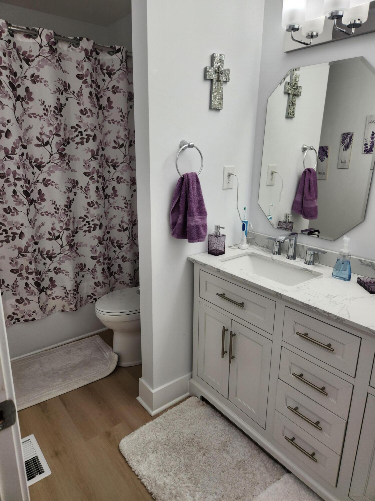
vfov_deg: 73.9
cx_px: 188
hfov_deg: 58.9
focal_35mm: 23
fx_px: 332
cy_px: 250
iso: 50
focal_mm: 5.4
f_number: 1.8
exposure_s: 1/180
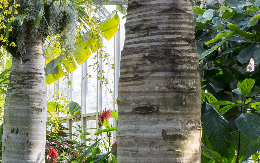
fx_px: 843
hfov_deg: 15.4
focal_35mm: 119
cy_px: 171
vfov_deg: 10.9
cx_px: -189
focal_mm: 30
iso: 800
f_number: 11
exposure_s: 1/60
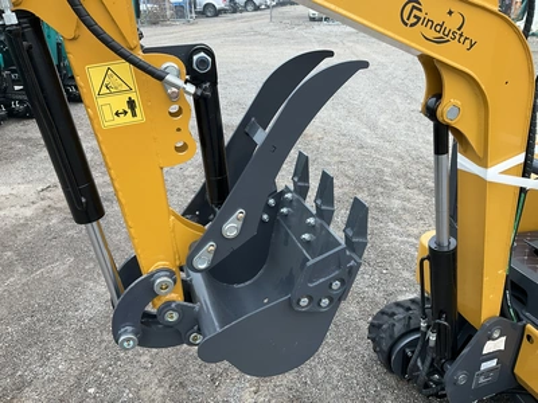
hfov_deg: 61.7
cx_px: 269
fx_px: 451
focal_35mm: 29
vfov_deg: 48.2
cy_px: 202
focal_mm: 3
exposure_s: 1/122
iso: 25
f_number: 1.8
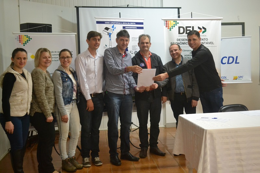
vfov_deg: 30.8
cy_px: 86
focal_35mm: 44
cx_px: 130
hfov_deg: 45.0
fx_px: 314
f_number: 4.5
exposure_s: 1/60
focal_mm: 29
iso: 2500
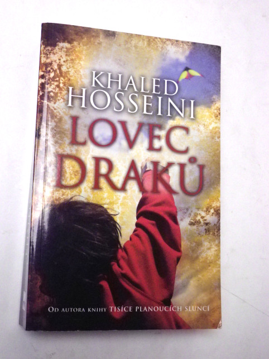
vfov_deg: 38.9
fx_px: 508
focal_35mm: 49
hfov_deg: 29.7
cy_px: 180
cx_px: 134
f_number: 4.2
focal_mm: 8.7
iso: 640
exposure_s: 1/60
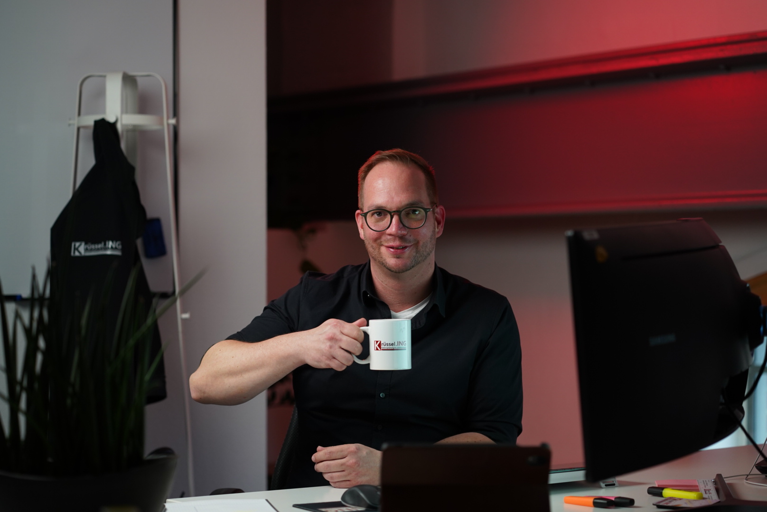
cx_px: 384
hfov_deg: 23.9
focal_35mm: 85
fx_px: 1812
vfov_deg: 16.1
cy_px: 256
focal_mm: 85
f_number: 2.8
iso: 1000
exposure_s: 1/200
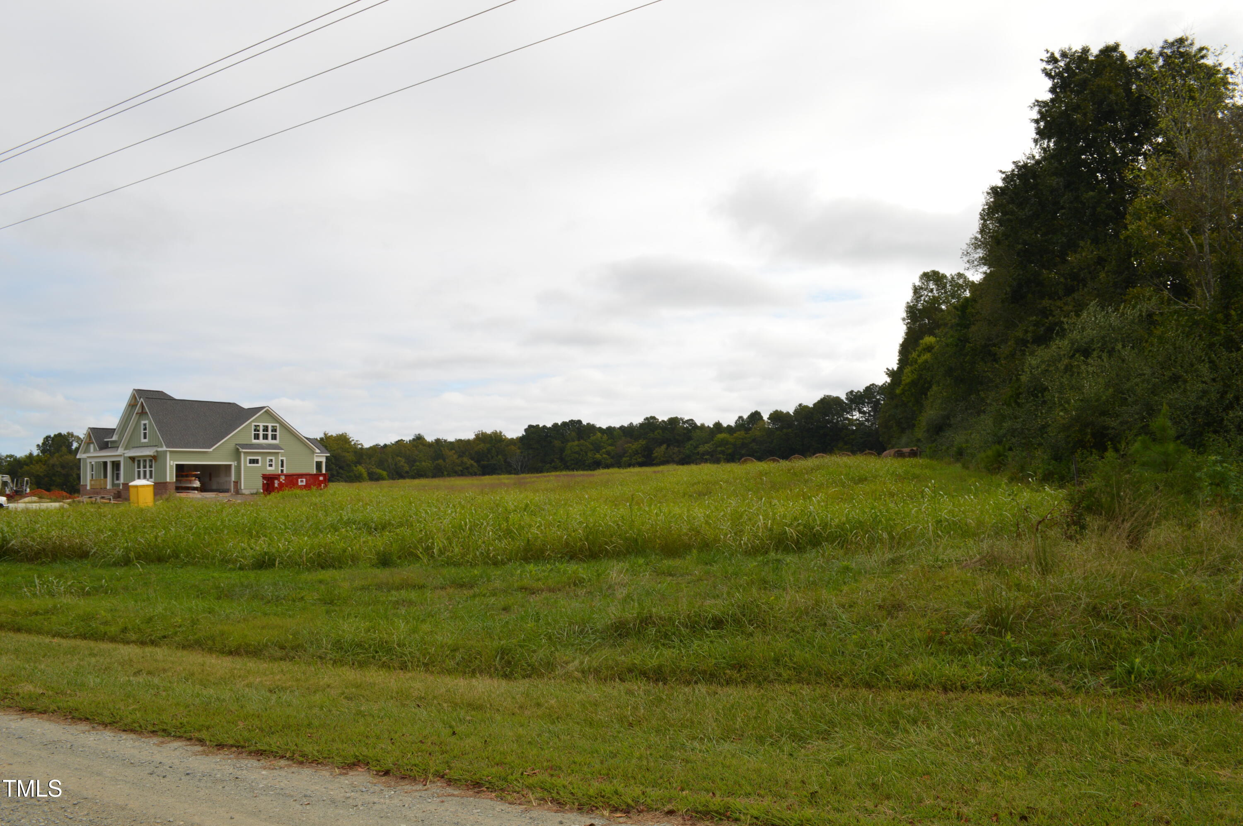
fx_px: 931
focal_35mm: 27
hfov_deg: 67.4
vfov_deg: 47.8
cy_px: 413
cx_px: 622
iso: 100
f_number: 7.1
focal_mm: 18
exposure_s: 1/200
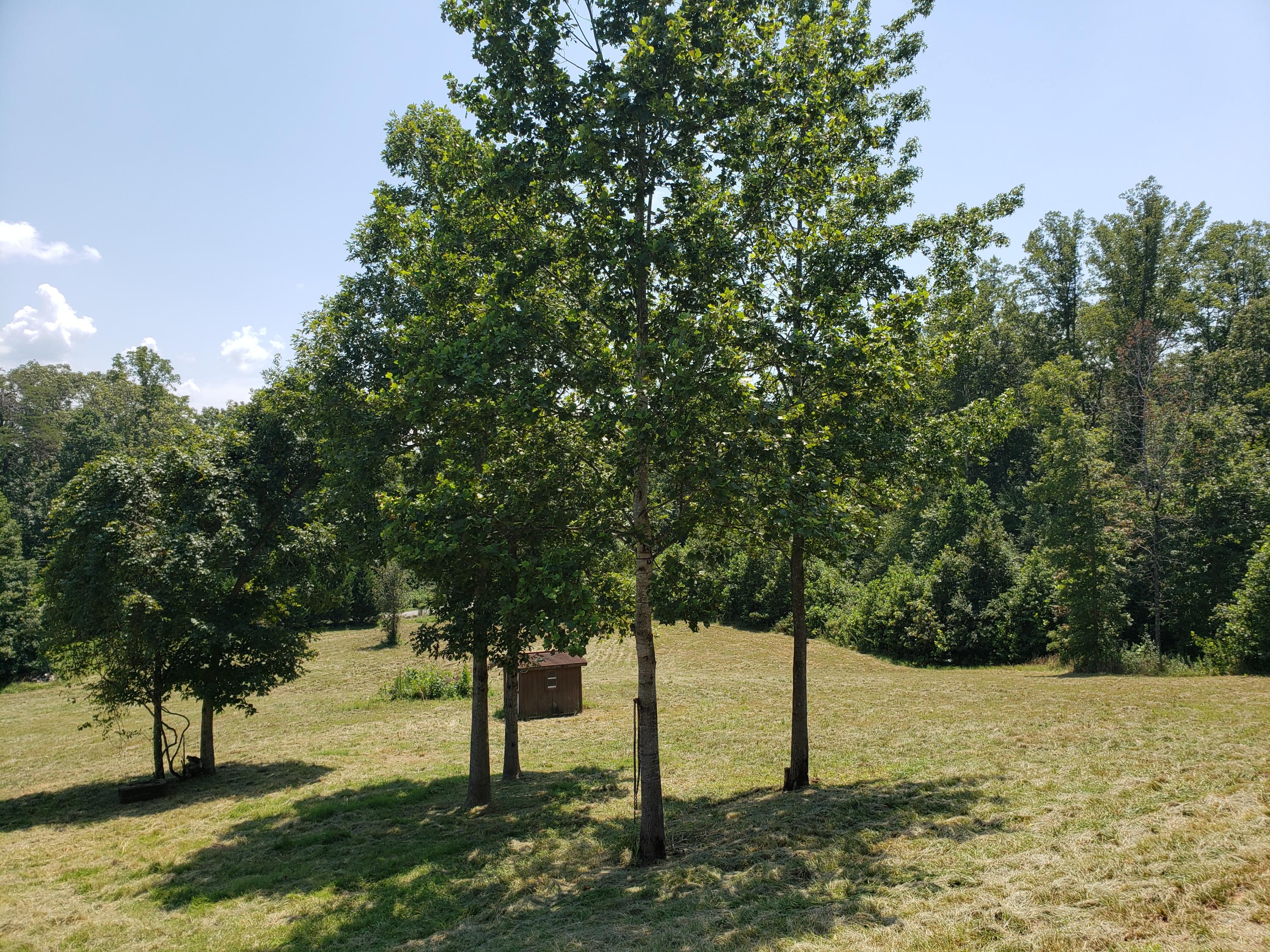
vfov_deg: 53.1
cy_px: 476
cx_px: 635
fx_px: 954
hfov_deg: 67.3
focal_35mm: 26
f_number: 2.4
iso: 50
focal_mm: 4.3
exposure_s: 1/1258
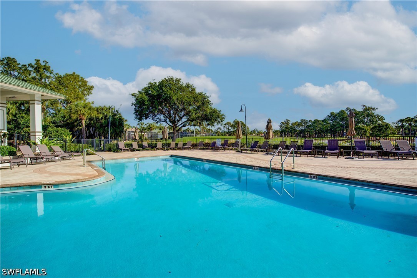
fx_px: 185
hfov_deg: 96.7
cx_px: 208
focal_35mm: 16
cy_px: 139
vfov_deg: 73.8
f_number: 8
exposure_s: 1/160
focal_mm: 16
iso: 100
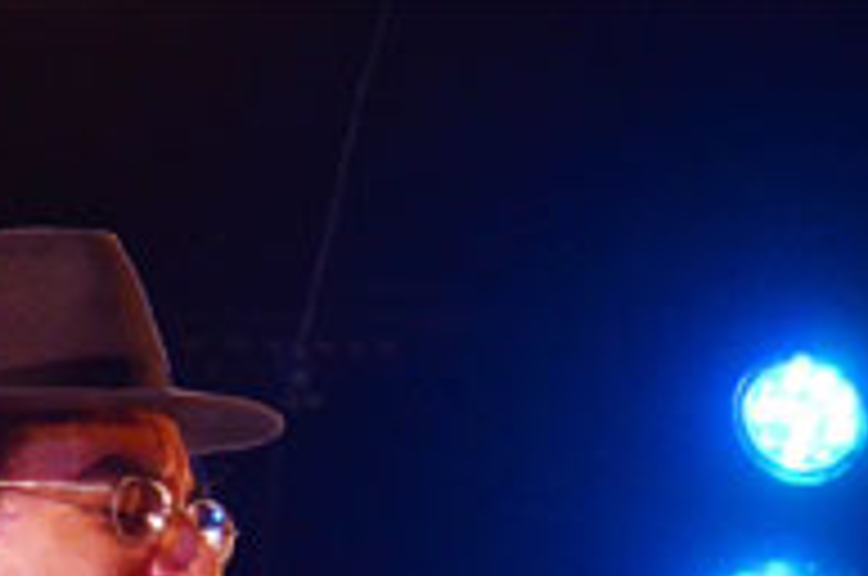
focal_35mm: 447
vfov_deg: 3.1
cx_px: 225
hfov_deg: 4.6
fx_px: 10760
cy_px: 936
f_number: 5.6
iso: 1600
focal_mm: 90
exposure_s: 1/80
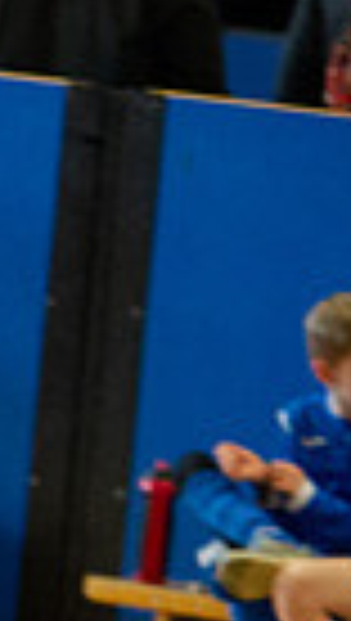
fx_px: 10518
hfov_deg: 1.9
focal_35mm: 638
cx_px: -842
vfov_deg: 3.4
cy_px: 598
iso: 8000
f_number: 5.6
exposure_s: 1/320
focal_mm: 145
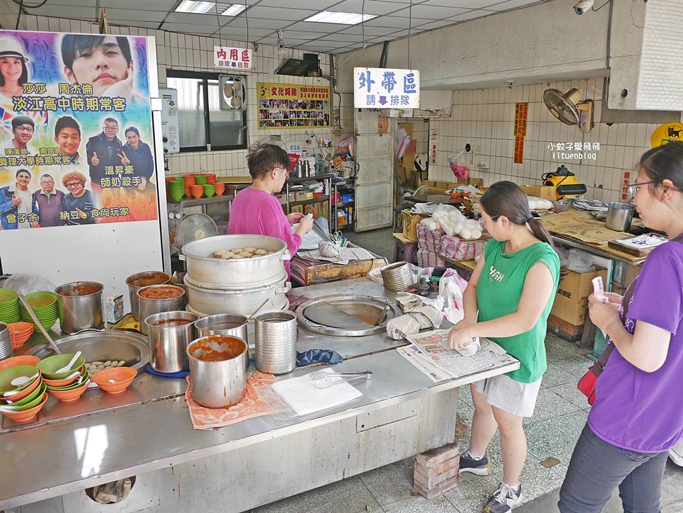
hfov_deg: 63.4
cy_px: 256
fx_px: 553
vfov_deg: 49.8
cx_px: 342
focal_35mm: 28
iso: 200
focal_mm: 14
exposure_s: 1/160
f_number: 2.5
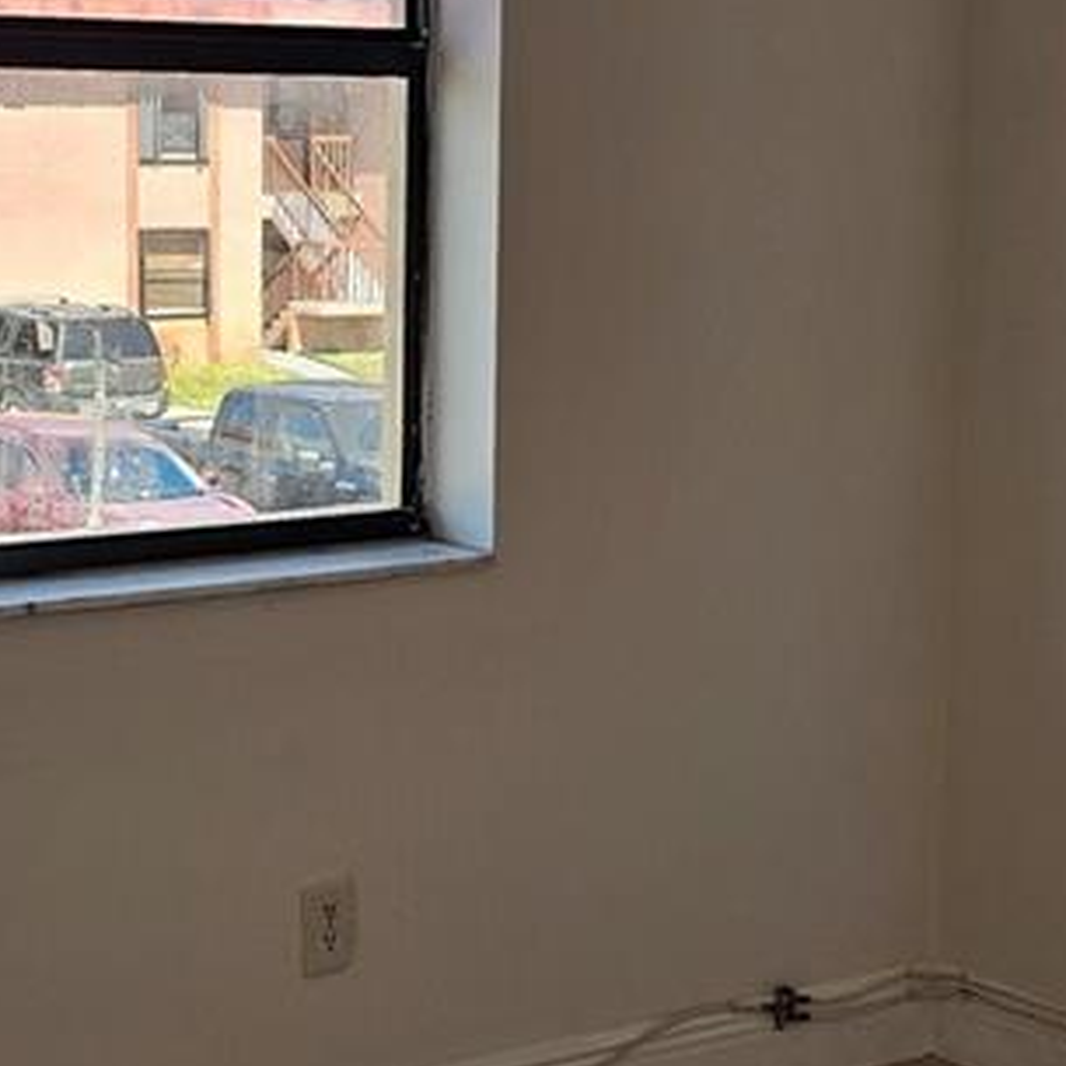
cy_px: 503
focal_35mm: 80
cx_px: 315
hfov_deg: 21.5
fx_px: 2787
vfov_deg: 21.6
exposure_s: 1/180
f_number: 1.7
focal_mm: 6.3
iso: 12
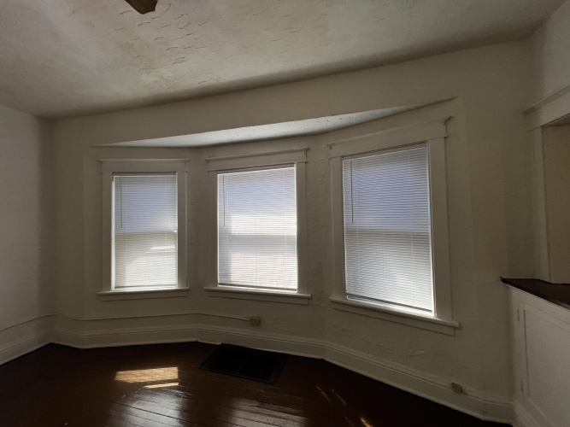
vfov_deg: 89.9
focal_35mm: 13
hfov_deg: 106.2
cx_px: 285
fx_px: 214
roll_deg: +0.8
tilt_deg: +0.9
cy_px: 214
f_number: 1.8
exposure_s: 1/120
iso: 40
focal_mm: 1.57
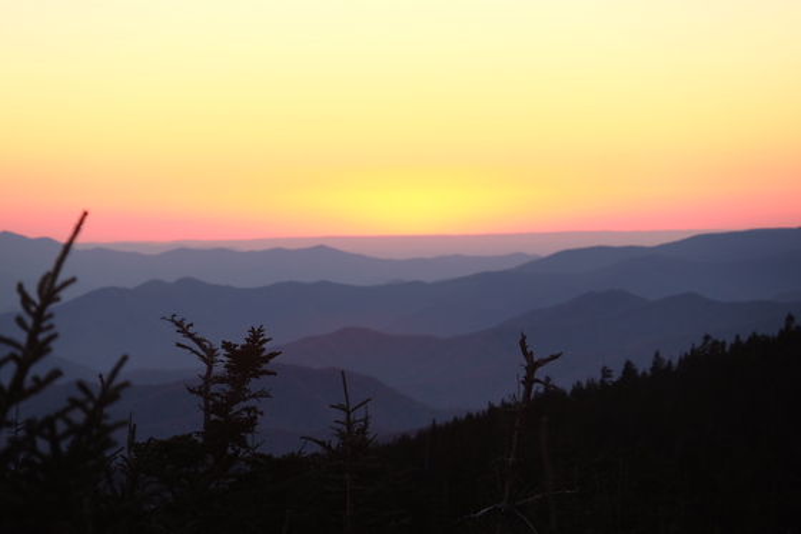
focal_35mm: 174
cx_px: 400
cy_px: 267
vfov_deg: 7.9
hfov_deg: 11.8
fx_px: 3870
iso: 400
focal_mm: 116.1
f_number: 5.6
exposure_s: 1/70
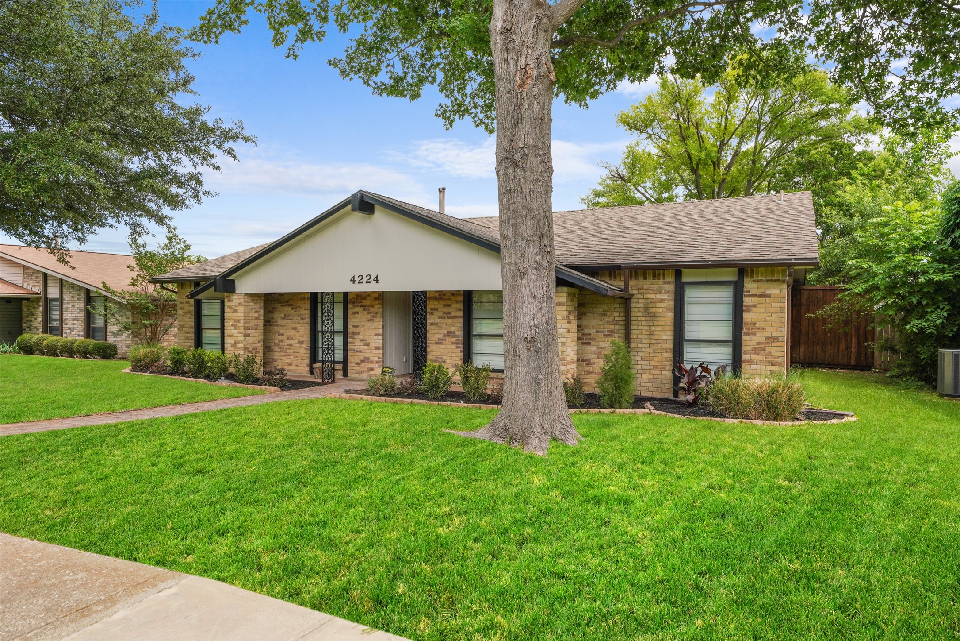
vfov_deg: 55.1
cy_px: 320
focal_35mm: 23
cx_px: 480
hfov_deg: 76.1
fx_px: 613
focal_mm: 23
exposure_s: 1/500
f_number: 9
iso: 400
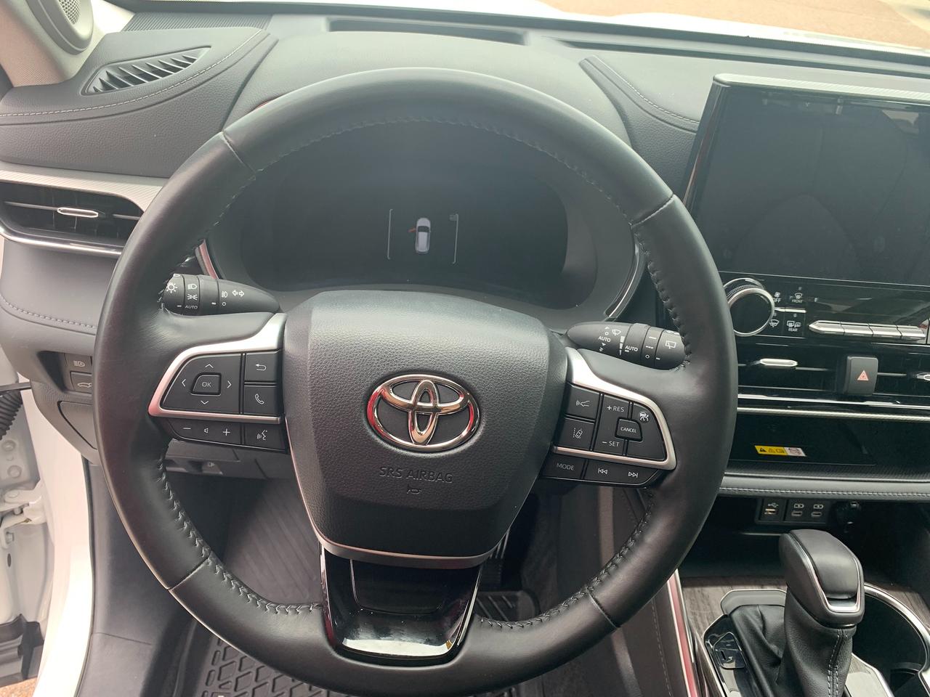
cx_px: 465
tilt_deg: -34.9
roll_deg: -7.6
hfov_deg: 67.3
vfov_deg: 53.1
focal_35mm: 26
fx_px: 699
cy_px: 348
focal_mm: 4.25
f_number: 1.8
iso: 50
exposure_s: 1/121
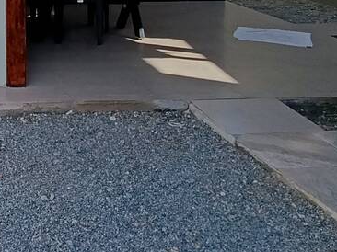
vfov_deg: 21.2
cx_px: -27
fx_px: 613
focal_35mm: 63
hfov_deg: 28.2
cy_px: -70
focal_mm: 1.65
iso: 50
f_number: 2.2
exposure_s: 1/552
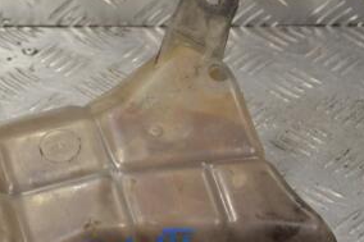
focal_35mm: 152
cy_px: 181
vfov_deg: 9.0
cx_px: 14
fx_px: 1536
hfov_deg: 13.4
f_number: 5.6
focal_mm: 48
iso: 400
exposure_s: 1/80
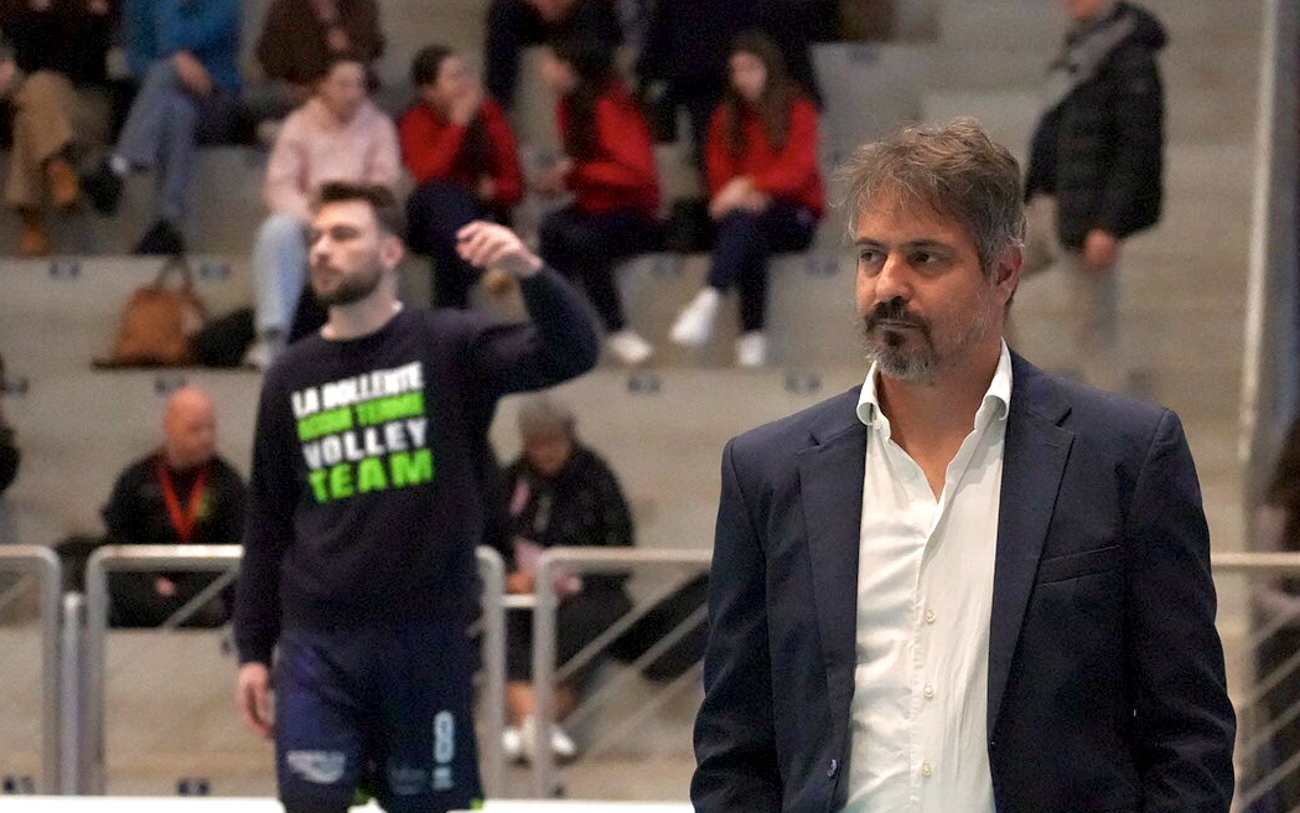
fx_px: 5847
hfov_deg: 12.7
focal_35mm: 165
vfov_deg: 7.9
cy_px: 605
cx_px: 895
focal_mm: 105
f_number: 4
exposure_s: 1/2500
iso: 16000
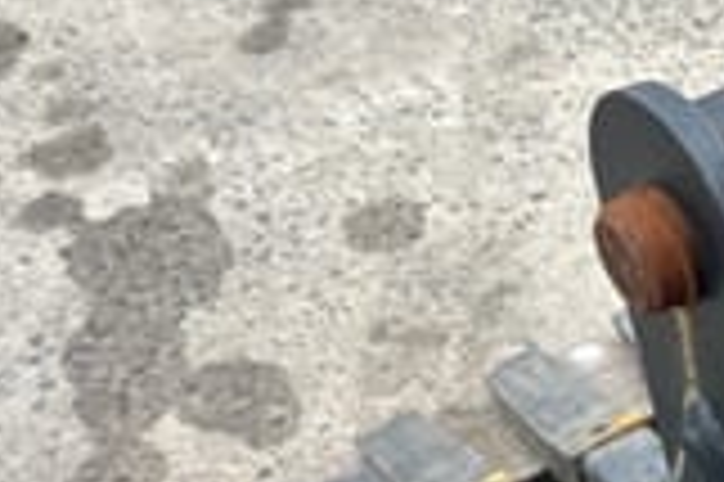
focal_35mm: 84
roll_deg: -2.7
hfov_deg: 21.8
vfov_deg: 16.1
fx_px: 1688
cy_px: 394
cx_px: 944
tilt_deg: -43.4
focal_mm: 5.1
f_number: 1.6
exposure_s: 1/121
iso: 80
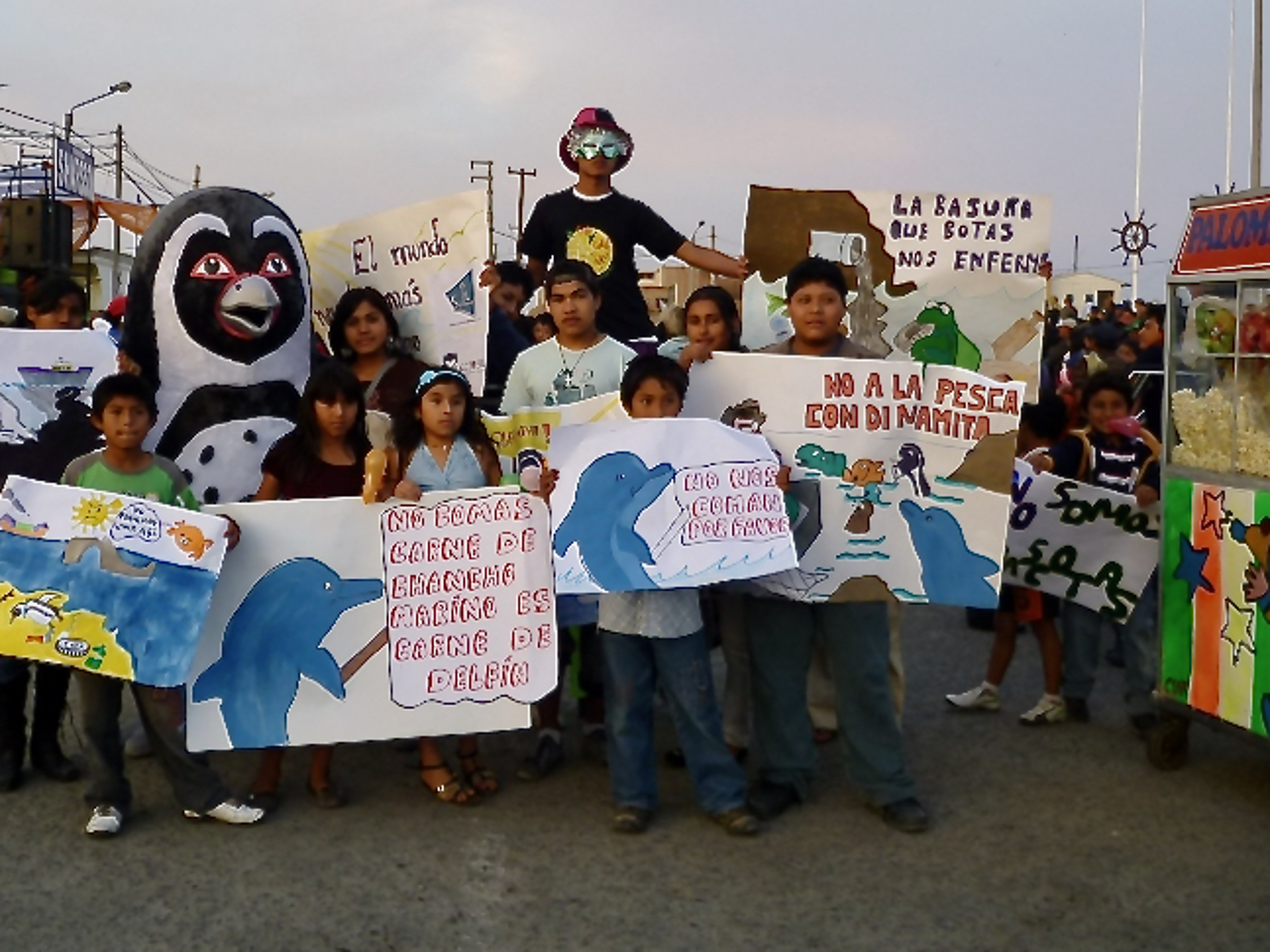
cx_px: 635
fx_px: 1137
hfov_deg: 58.4
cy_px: 476
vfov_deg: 45.4
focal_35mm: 31
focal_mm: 5.5
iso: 80
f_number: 2.8
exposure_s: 1/50
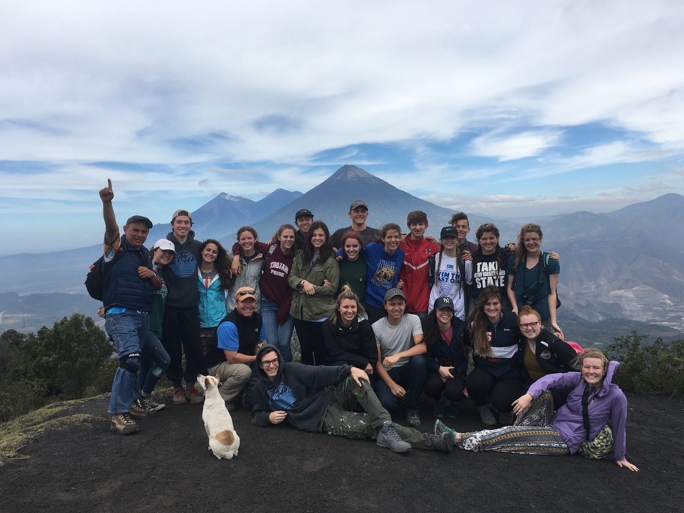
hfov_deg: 60.0
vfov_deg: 46.8
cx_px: 346
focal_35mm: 30
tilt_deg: -5.4
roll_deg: +1.3
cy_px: 261
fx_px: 593
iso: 25
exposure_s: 1/1832
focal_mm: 4.15
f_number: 2.2
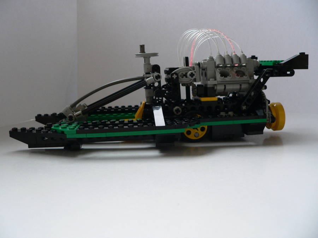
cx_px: 159
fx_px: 331
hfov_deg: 51.4
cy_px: 119
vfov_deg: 39.7
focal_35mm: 36
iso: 200
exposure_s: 1/50
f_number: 2.8
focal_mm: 6
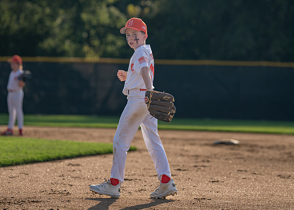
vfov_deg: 7.1
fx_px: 1687
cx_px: 159
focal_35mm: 202
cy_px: 85
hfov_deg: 10.0
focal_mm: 139
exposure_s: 1/4000
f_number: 2.8
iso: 200
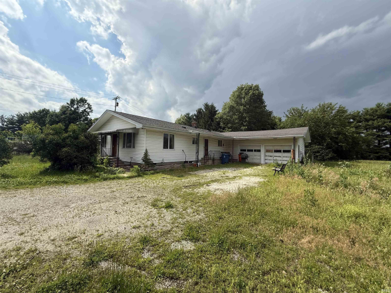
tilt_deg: +2.7
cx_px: 196
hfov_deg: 102.1
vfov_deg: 85.7
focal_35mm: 14
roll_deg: -1.0
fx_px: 158
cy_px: 146
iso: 80
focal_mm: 2.22
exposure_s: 1/2976
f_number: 2.2
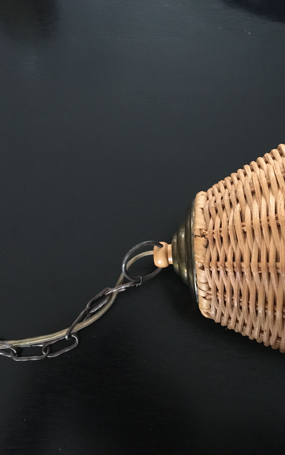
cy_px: 226
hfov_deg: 40.5
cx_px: 163
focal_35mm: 31
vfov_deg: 61.2
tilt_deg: -75.1
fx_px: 385
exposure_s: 1/17
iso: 320
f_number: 2.2
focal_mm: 4.15
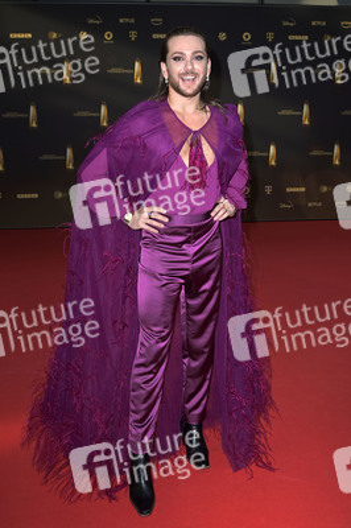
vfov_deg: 58.8
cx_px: 176
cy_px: 264
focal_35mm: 32
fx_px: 469
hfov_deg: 41.0
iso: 800
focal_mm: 32
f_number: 6.3
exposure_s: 1/250
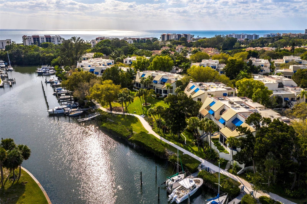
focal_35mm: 28
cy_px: 102
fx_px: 239
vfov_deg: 46.4
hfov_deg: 65.5
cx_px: 154
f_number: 7.1
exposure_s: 1/800
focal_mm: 10.26
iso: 100
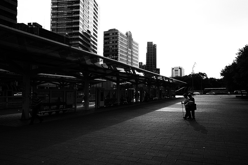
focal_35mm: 28
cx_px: 124
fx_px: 193
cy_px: 82
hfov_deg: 65.5
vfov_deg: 46.4
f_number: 2.8
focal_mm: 18.3
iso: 320
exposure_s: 1/400
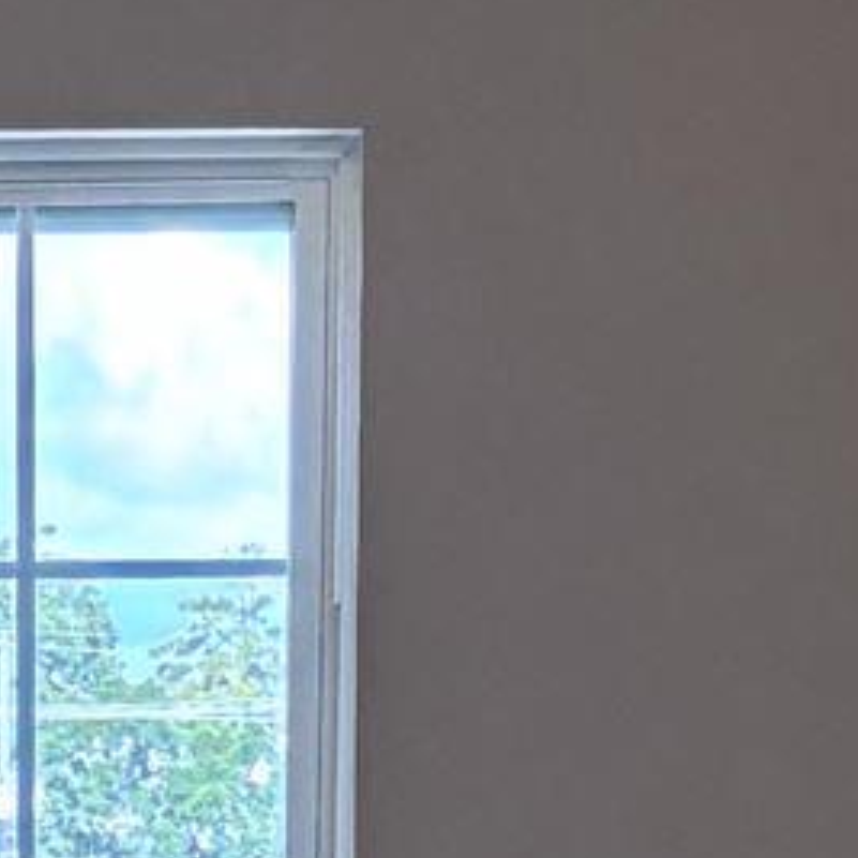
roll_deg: +0.5
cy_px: 2240
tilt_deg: -11.6
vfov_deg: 8.0
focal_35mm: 198
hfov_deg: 8.8
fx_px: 5552
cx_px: -32
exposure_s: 1/120
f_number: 1.6
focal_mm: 5.96
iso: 100
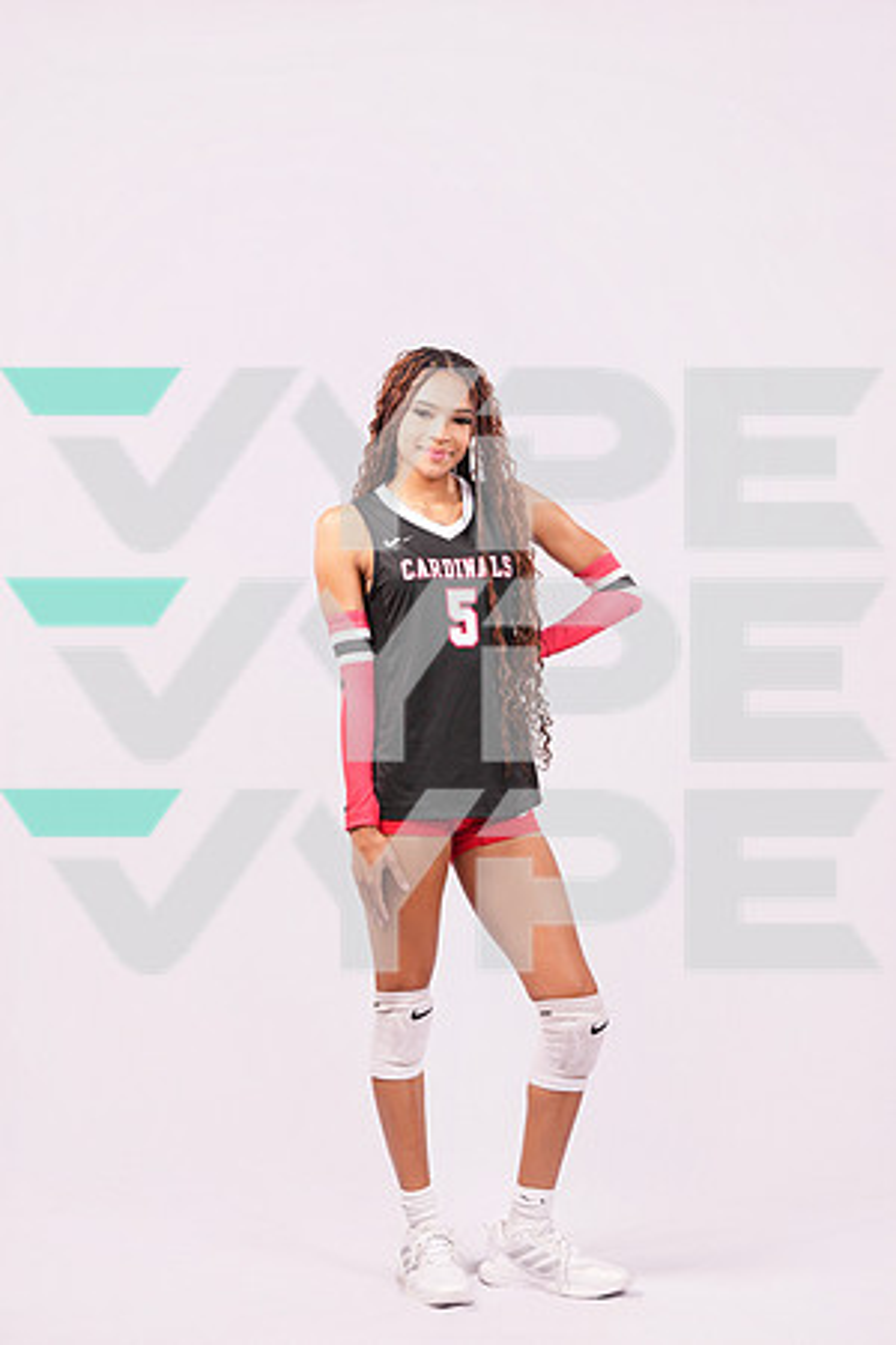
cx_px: 448
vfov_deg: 28.8
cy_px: 672
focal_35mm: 70
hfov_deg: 19.5
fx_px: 2613
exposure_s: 1/200
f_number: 5.6
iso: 200
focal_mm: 70
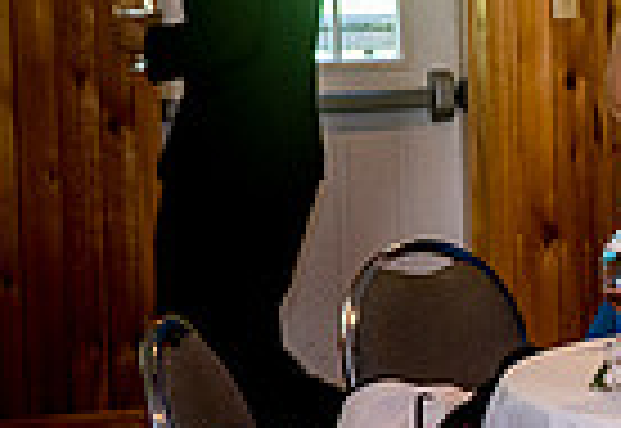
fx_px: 2788
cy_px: 167
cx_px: 1149
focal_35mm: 160
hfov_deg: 11.7
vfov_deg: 8.8
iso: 1250
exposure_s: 1/80
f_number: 5.6
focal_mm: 32
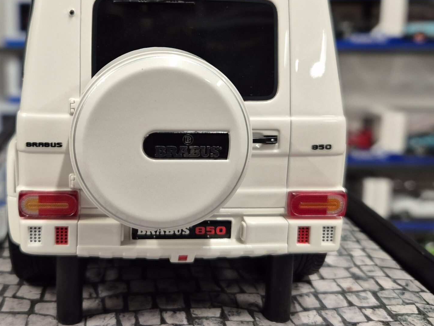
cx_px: 139
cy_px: 109
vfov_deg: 34.8
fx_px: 514
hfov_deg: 45.0
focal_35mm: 41
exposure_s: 1/100
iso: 250
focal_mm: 5.4
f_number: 1.8
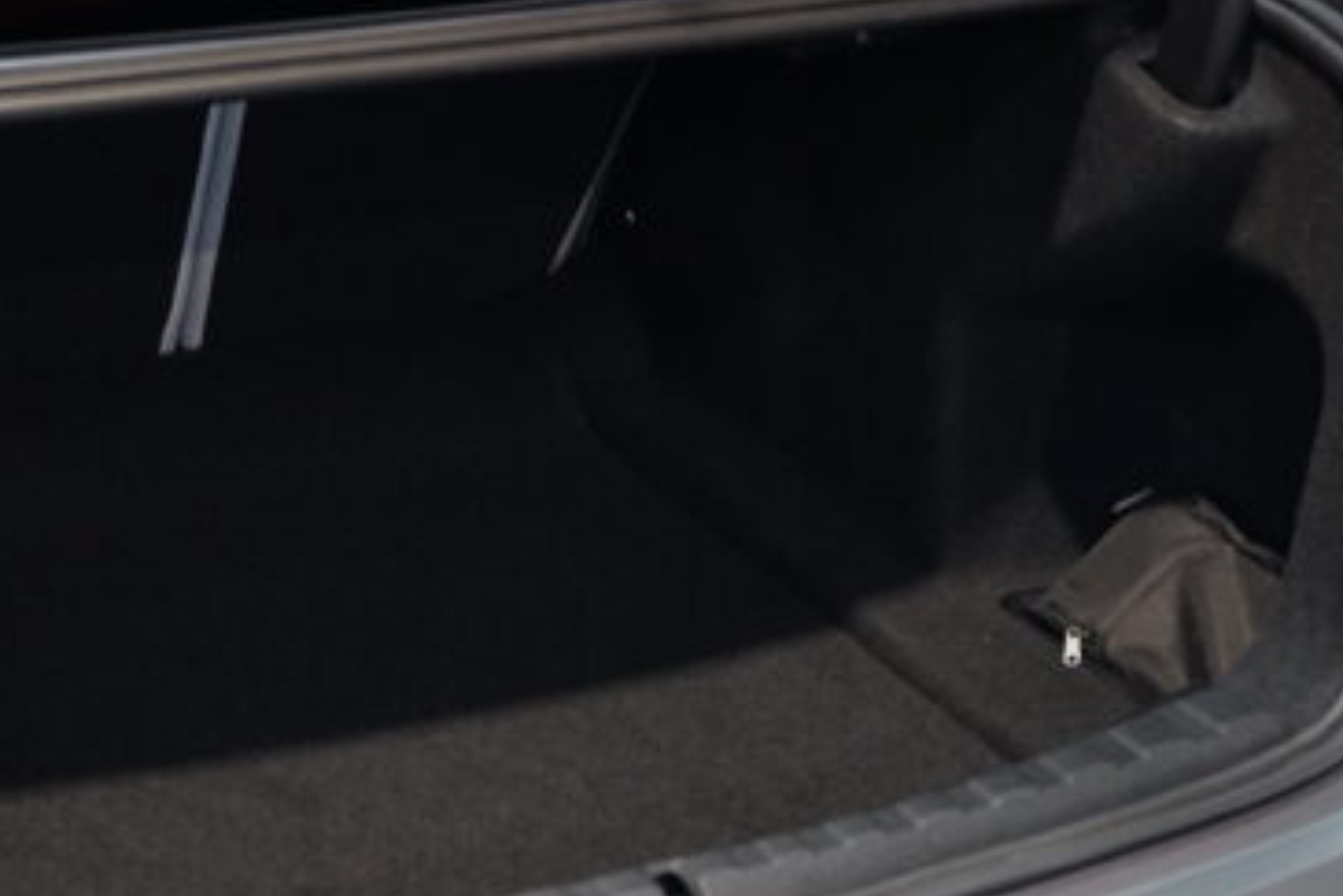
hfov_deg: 25.8
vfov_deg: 17.4
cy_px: 557
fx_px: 2919
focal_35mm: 78
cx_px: 454
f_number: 2.8
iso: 1600
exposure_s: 1/80
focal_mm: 37.1
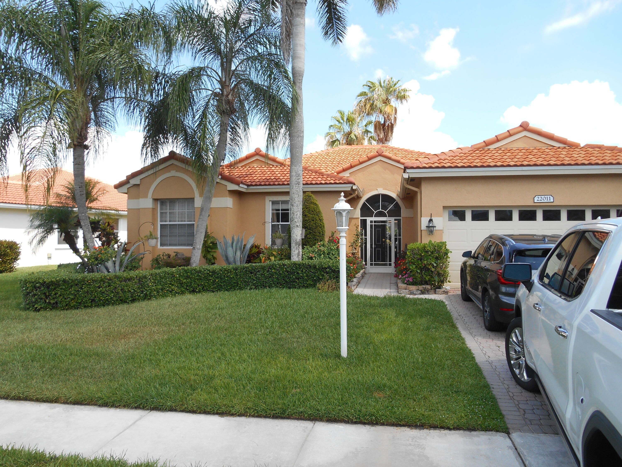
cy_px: 234
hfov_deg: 67.3
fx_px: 467
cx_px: 311
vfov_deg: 53.1
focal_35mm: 26
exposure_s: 1/320
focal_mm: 4.7
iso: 80
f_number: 3.4
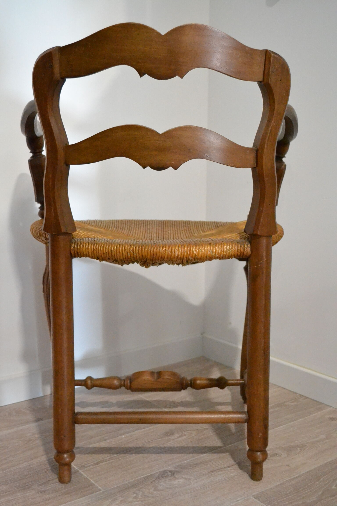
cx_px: 168
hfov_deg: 31.9
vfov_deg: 46.4
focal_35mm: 42
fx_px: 590
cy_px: 253
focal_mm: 28
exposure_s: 1/100
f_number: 4.5
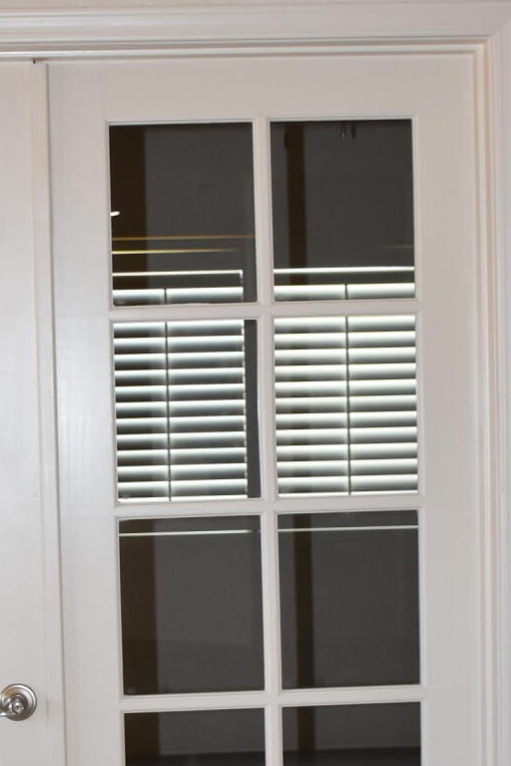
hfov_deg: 15.8
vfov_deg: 23.5
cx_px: 118
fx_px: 1829
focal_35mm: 86
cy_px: 533
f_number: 4
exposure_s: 1/60
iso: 450
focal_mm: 22
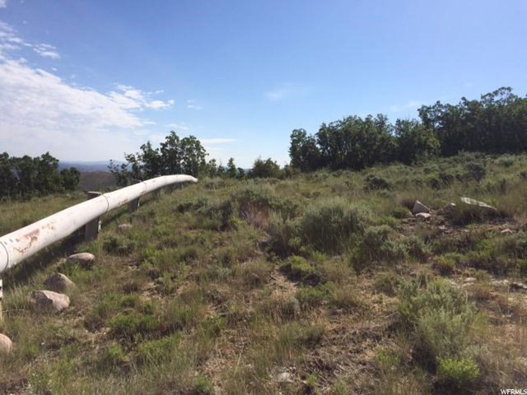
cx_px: 264
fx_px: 442
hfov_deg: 61.7
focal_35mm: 29
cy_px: 198
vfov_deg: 48.2
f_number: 2.2
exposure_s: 1/3425
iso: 32
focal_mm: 4.15
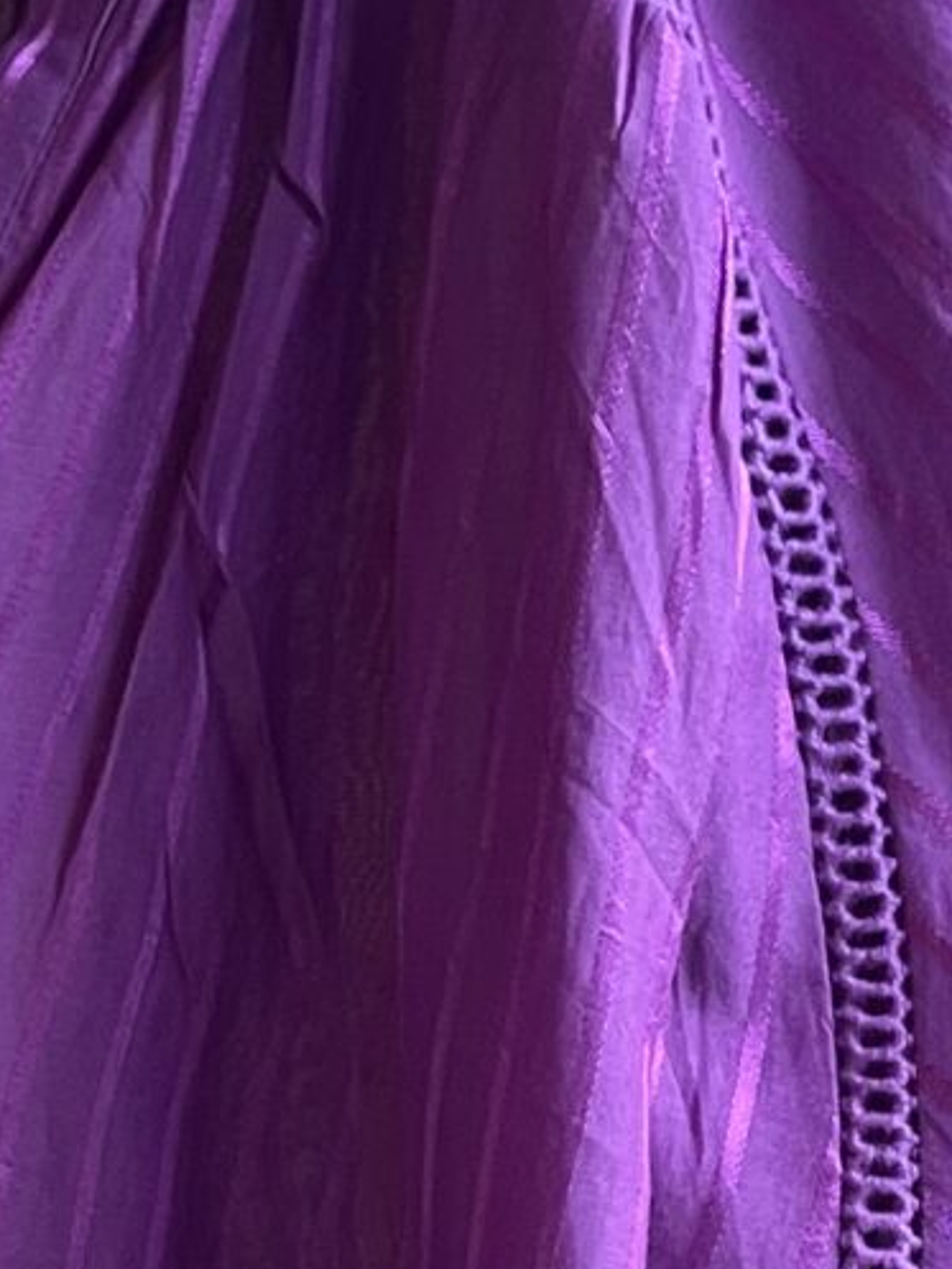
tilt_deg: -13.2
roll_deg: +2.6
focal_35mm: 134
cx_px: -556
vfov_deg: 14.1
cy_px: 1634
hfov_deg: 10.6
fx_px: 4912
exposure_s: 1/60
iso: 125
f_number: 1.6
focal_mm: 4.2
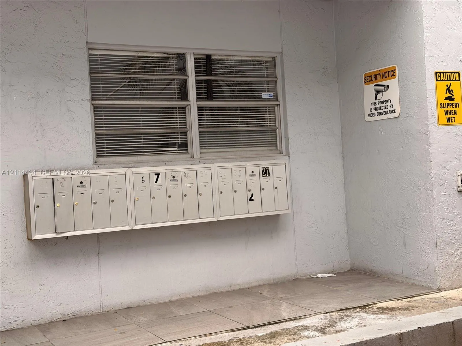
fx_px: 641
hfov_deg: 39.7
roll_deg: +3.9
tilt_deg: -0.4
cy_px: 173
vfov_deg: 30.3
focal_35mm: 48
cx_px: 231
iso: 80
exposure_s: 1/570
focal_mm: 6.76
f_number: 1.78
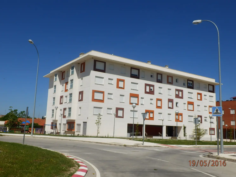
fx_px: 273
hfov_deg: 46.8
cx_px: 114
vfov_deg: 36.0
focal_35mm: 40
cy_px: 88
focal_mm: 6.6
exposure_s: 1/250
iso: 80
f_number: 9.9
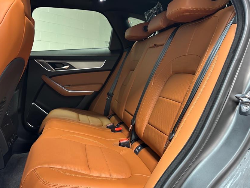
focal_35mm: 32
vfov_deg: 44.2
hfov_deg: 56.8
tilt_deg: -7.1
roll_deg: +0.6
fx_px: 231
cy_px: 96
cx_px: 118
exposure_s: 1/56
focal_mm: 5.96
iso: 125
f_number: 1.6
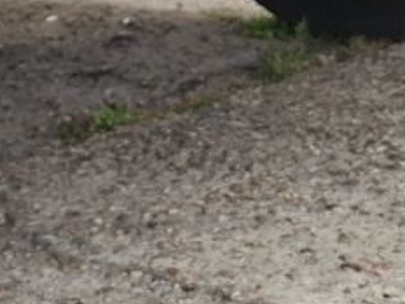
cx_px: 16
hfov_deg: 16.3
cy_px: -217
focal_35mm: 119
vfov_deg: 11.7
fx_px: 1392
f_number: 1.8
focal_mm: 5.54
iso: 50
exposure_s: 1/582
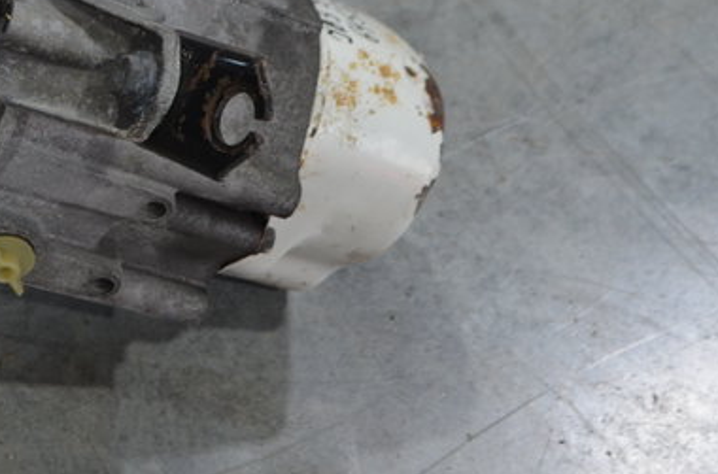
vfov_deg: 15.0
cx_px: 4
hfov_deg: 22.1
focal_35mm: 89
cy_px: 11
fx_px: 1770
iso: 500
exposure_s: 1/60
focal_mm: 22
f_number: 4
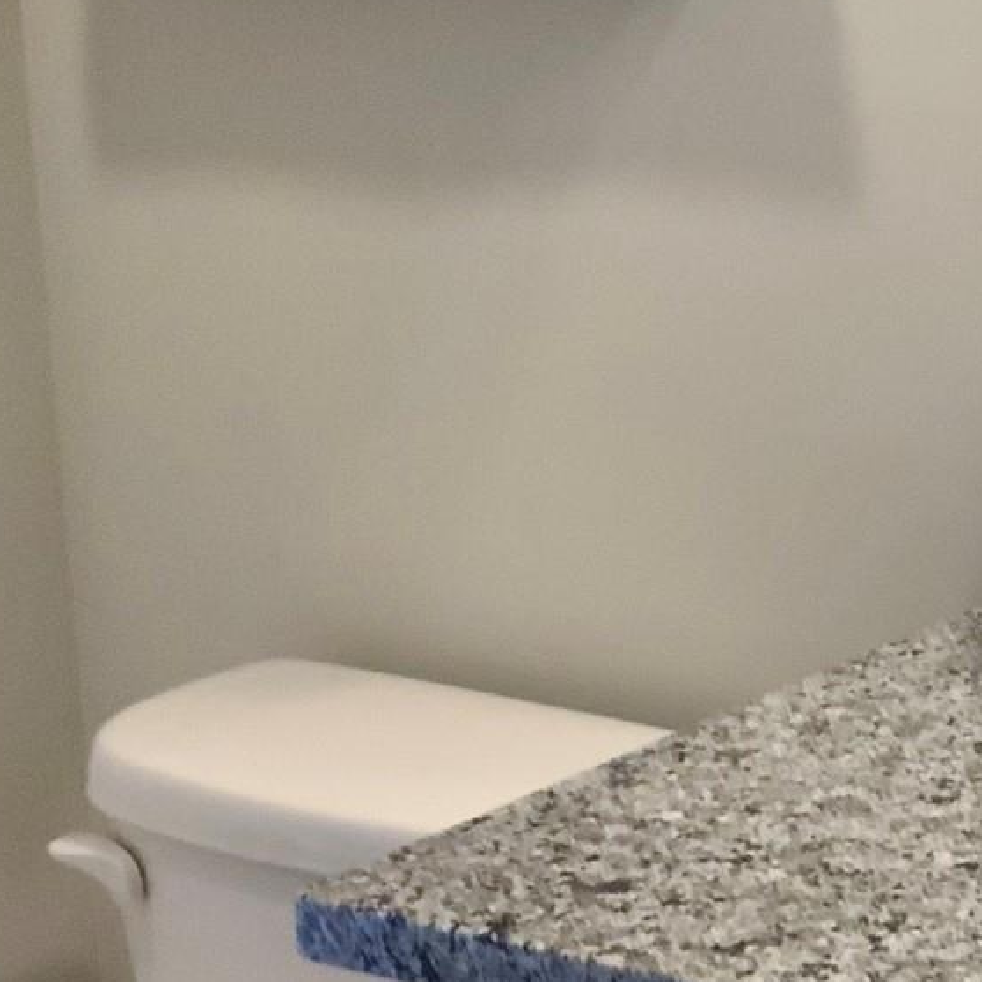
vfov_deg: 18.4
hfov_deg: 17.7
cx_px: 1158
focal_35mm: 94
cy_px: 314
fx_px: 3017
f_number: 1.8
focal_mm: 3
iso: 250
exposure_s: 1/40
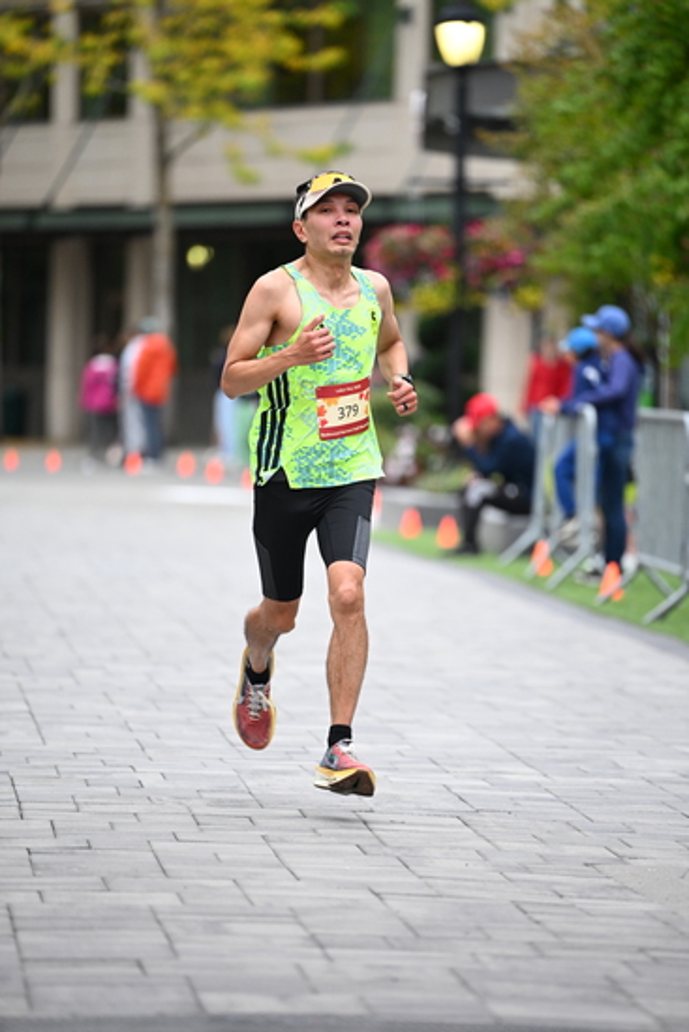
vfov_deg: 10.3
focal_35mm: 200
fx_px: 5738
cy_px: 516
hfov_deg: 6.9
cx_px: 344
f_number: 2.8
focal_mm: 200
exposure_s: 1/1250
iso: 1600
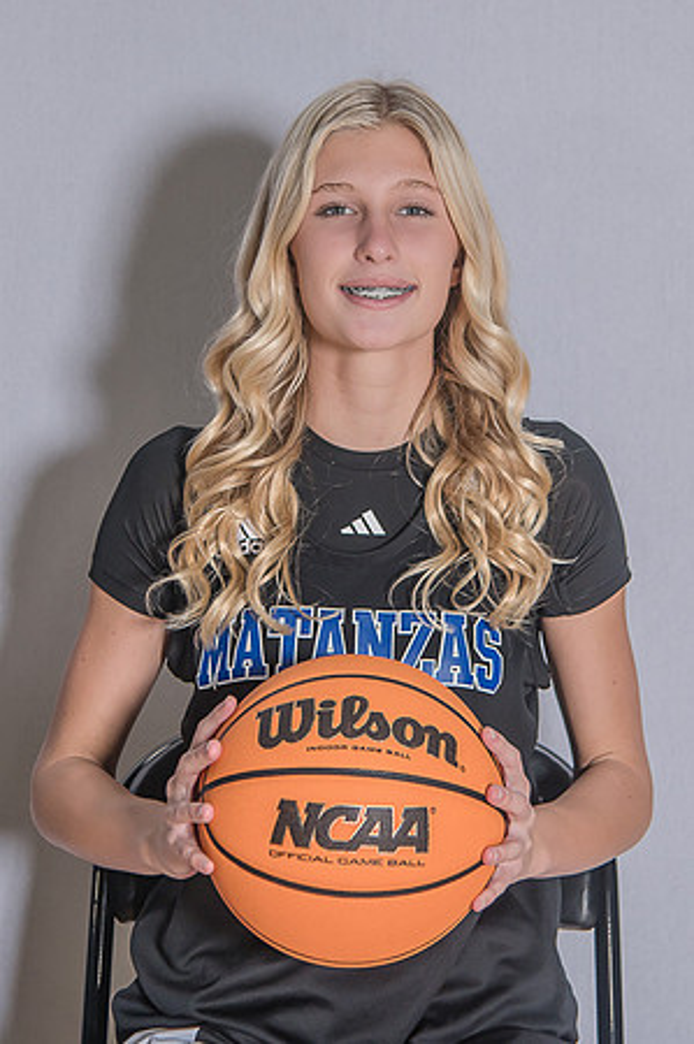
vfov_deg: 16.9
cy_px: 401
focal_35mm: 121
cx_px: 408
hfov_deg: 11.3
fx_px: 3504
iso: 640
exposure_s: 1/200
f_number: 4
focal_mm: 65
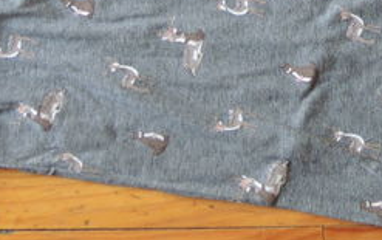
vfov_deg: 10.4
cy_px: -173
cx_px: 346
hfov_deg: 17.1
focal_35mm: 120
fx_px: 1251
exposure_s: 1/30
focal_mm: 6
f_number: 2
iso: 125
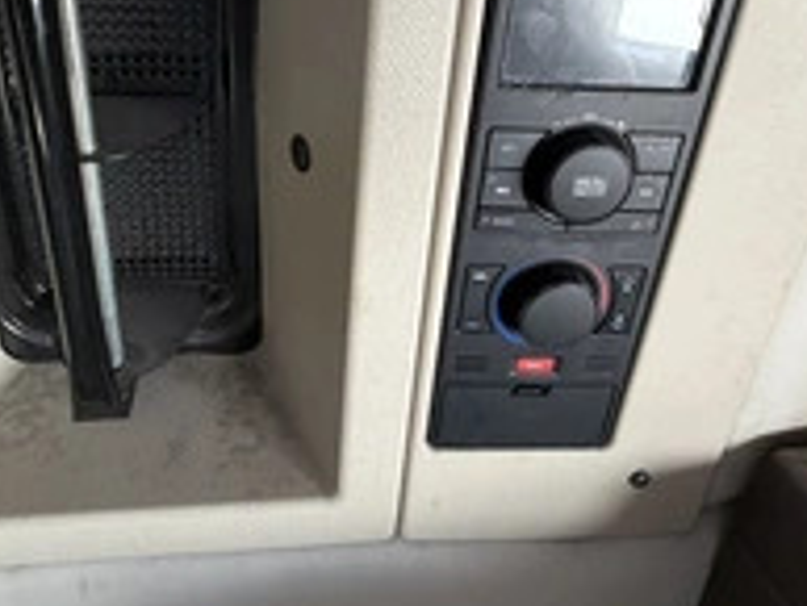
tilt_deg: -22.6
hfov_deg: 61.2
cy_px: 192
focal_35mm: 29
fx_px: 676
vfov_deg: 47.3
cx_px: 335
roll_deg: -0.5
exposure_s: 1/69
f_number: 2.2
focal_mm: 2.22
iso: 320
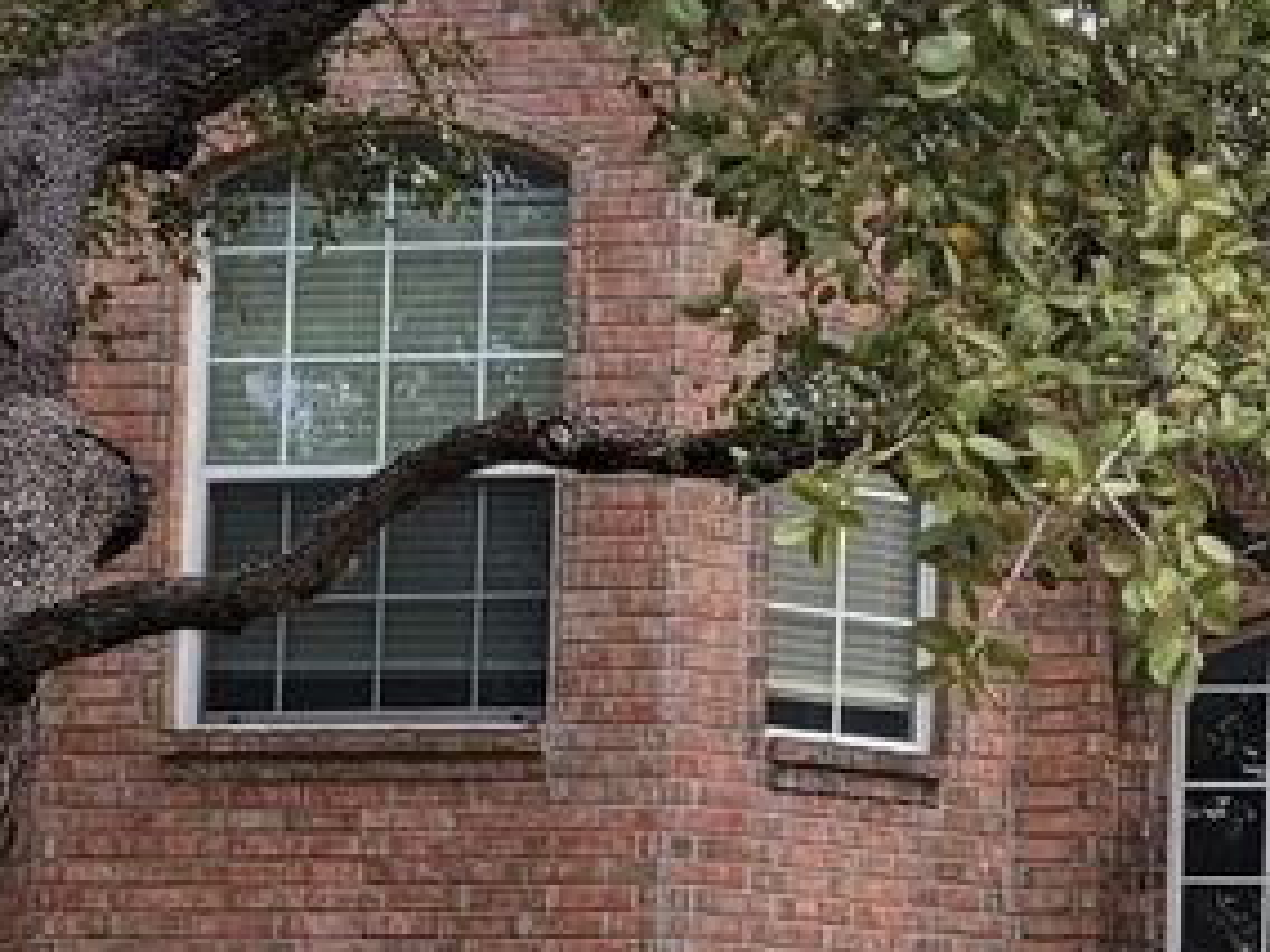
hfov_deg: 14.4
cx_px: 1601
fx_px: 4843
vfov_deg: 11.1
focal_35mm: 132
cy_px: 1064
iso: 40
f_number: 1.8
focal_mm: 5.4
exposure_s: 1/1663
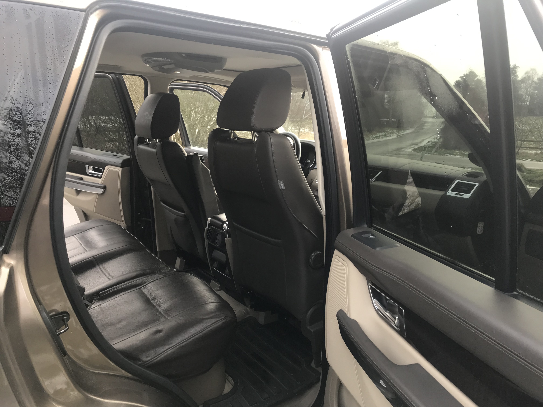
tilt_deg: -8.2
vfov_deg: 49.7
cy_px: 204
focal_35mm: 28
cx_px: 272
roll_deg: -0.8
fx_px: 439
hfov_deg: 63.4
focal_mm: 3.99
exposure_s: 1/100
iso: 40
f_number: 1.8
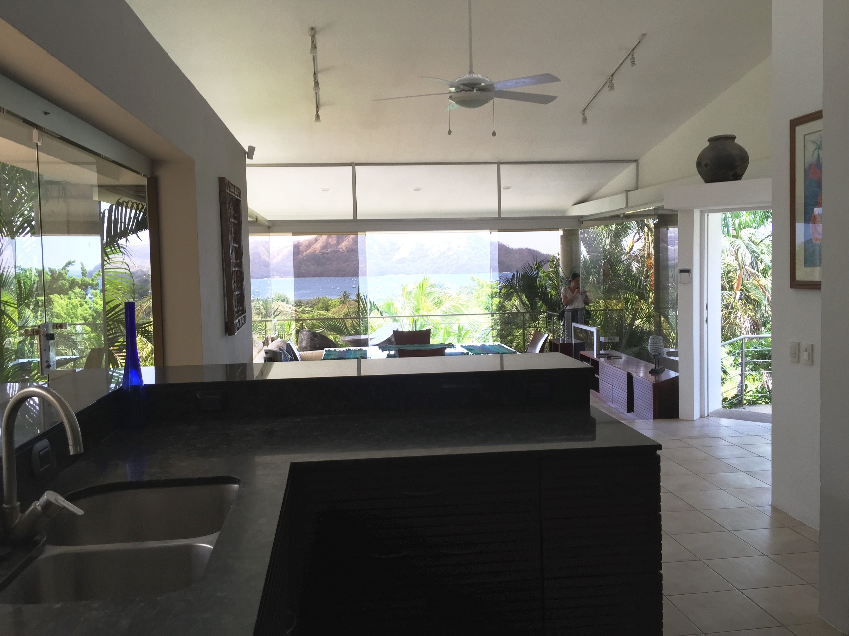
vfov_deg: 48.2
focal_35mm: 29
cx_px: 424
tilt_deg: -4.0
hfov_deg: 61.7
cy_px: 318
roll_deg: -0.1
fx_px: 711
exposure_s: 1/120
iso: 32
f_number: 2.2
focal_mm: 4.15
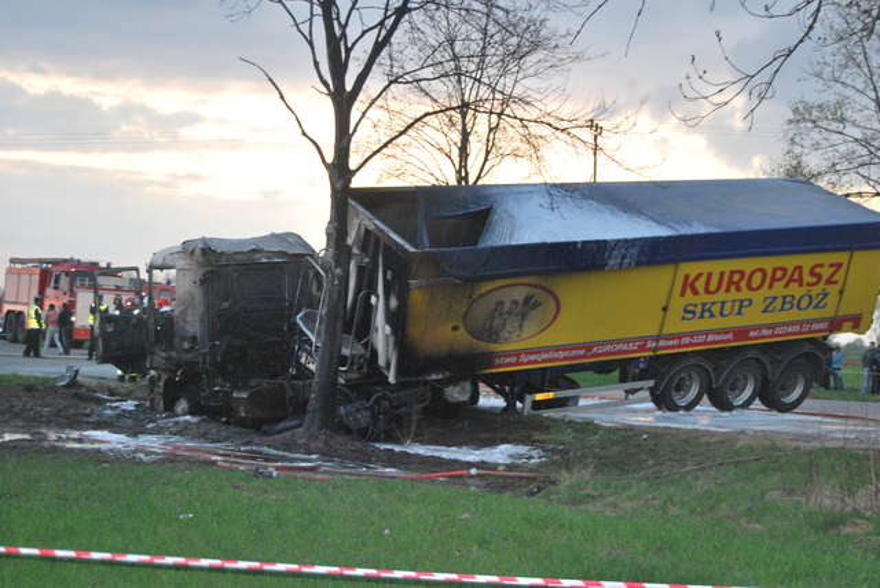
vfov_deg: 21.6
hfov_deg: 31.9
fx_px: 1541
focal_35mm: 63
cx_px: 440
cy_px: 294
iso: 720
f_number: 5.3
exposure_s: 1/60
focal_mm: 42
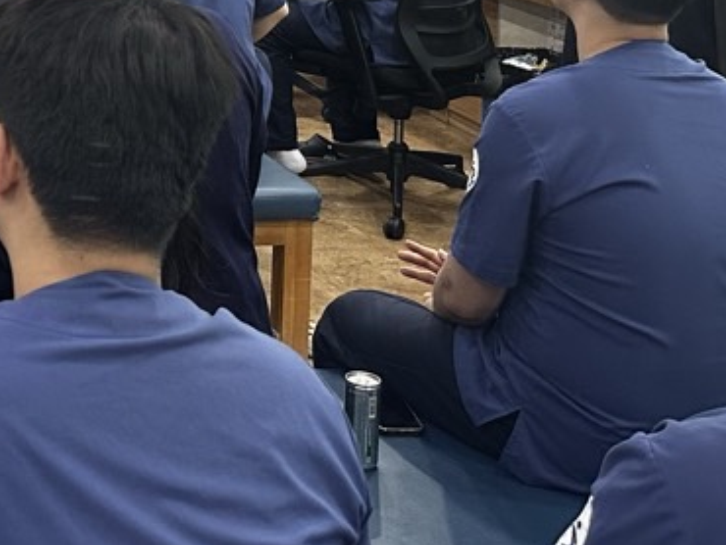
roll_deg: -2.2
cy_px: -245
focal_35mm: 83
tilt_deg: -3.0
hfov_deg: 21.8
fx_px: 1742
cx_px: -147
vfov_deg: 16.4
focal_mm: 6.86
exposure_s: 1/60
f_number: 1.78
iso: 200
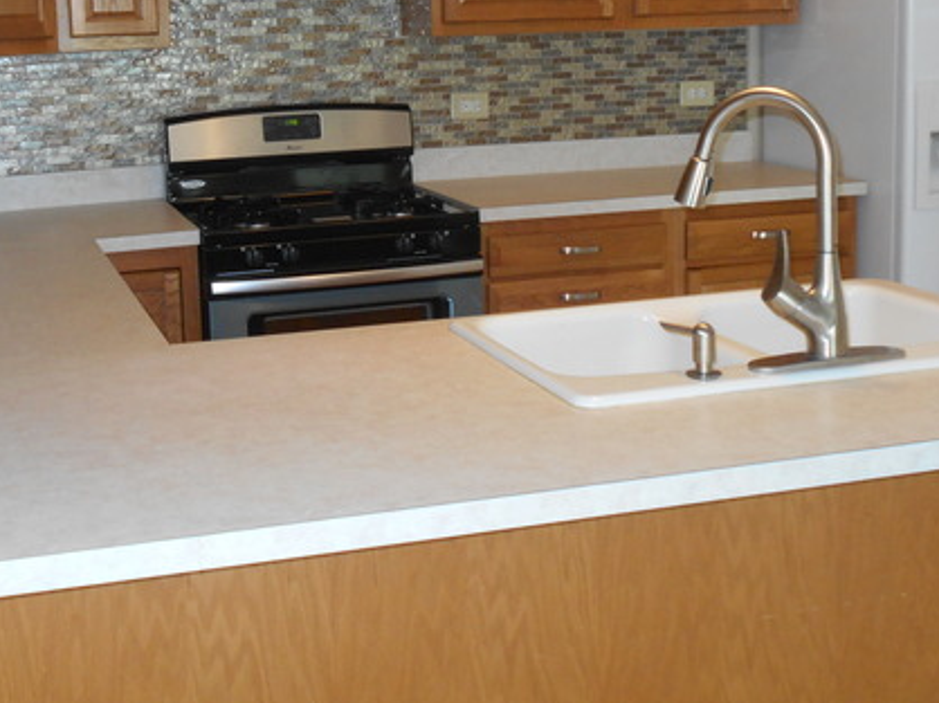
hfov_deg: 38.6
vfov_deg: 29.3
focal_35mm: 49
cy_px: 198
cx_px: 341
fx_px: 1328
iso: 280
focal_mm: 5.8
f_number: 3.6
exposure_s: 1/25
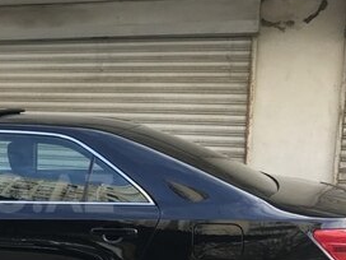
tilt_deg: -6.6
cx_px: -17
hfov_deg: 26.7
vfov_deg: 21.4
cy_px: 193
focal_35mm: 68
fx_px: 680
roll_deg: -0.9
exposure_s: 1/260
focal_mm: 3.99
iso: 20
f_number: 1.8
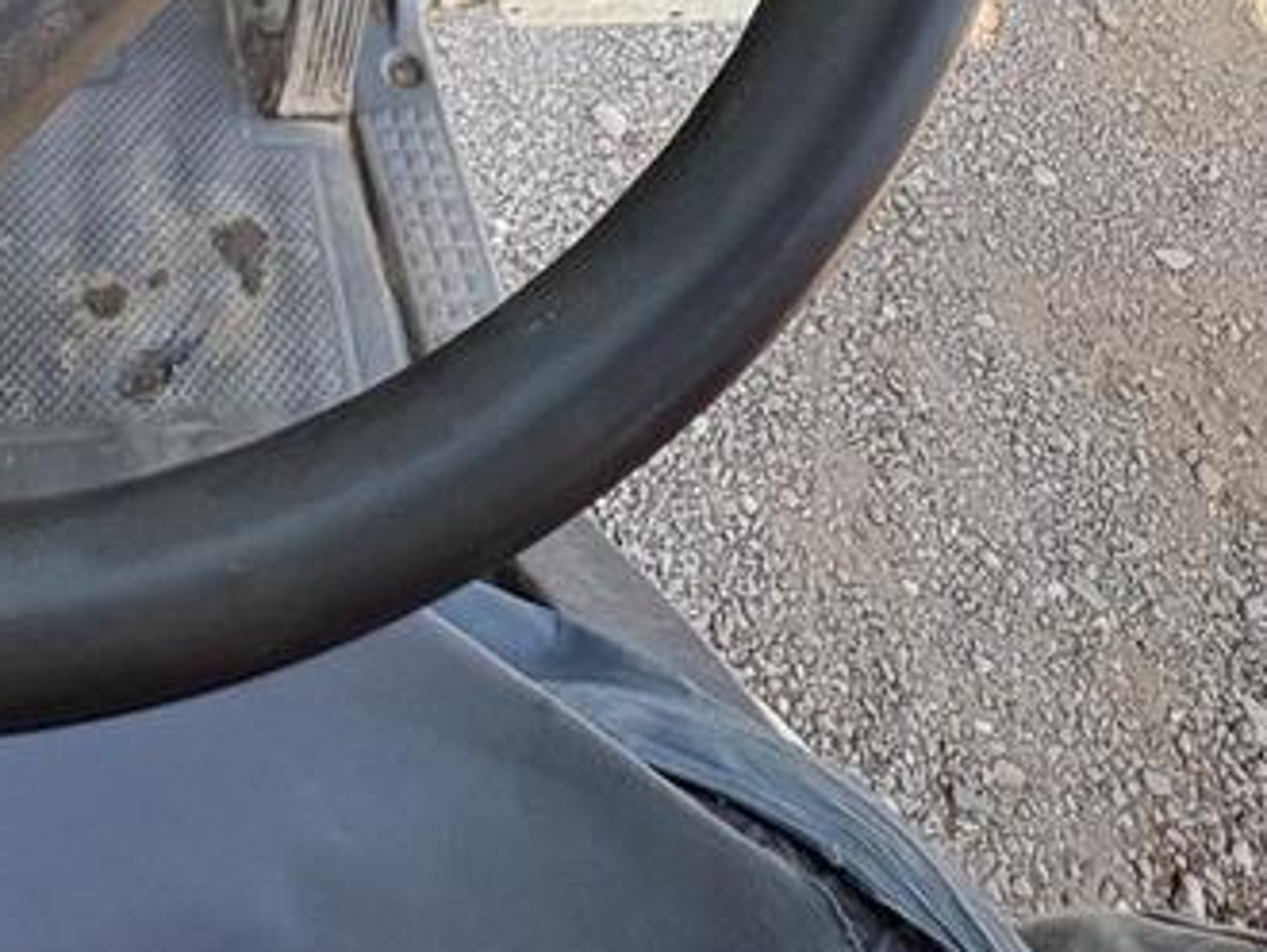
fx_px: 1392
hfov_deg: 44.1
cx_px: 100
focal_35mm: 38
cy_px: -280
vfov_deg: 30.1
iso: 80
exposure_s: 1/141
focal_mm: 2.22
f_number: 2.2
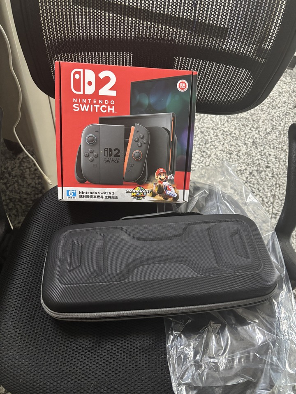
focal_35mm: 26
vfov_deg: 67.3
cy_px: 197
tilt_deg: -49.8
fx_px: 296
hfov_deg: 53.1
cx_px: 148
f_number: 1.6
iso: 640
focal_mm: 5.96
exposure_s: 1/40
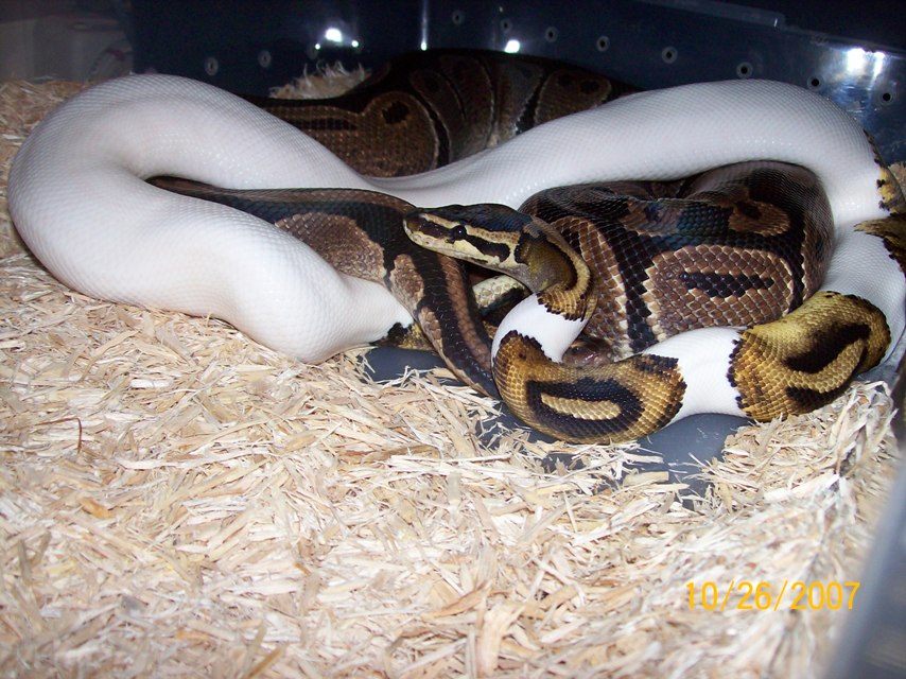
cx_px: 453
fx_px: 942
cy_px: 340
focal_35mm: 36
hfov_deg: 51.4
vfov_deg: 39.6
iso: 80
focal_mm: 6
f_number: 2.7
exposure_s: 1/64
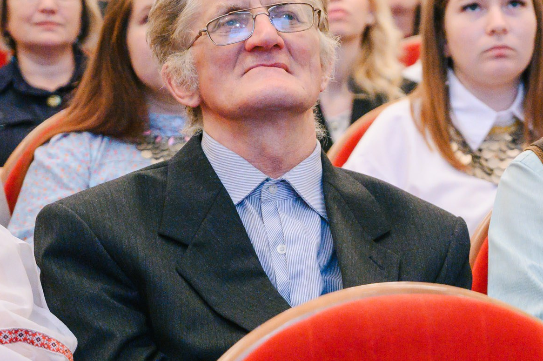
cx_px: 400
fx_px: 2261
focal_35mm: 150
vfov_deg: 9.1
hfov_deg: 13.7
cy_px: 185
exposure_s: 1/80
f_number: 4
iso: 5000
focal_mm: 70
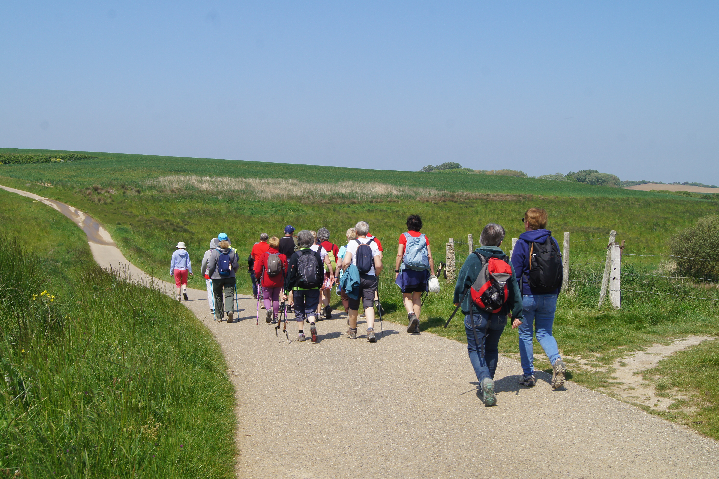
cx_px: 361
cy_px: 237
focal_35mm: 43
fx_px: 859
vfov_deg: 31.2
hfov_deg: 45.4
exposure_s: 1/125
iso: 100
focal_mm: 28
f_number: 13
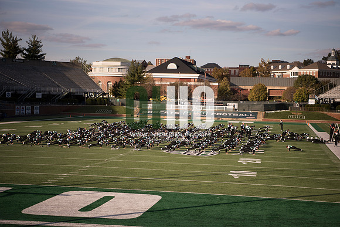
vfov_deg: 20.9
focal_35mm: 65
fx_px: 614
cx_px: 170
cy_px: 114
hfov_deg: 31.0
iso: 320
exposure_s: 1/4000
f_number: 2.8
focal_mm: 65
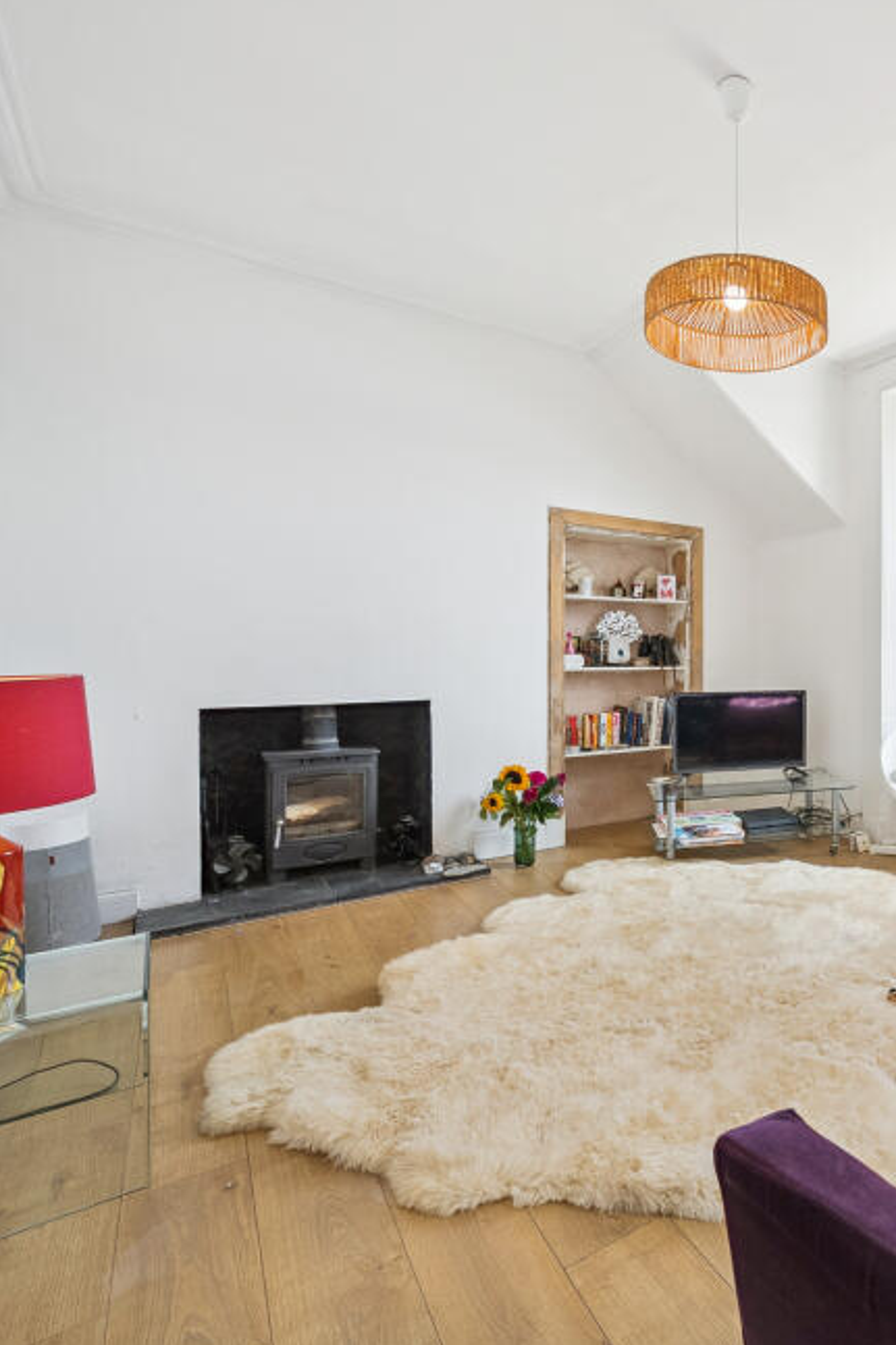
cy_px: 669
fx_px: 710
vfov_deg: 86.9
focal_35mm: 19
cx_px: 846
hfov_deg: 54.0
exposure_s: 1/100
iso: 125
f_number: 4
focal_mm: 12
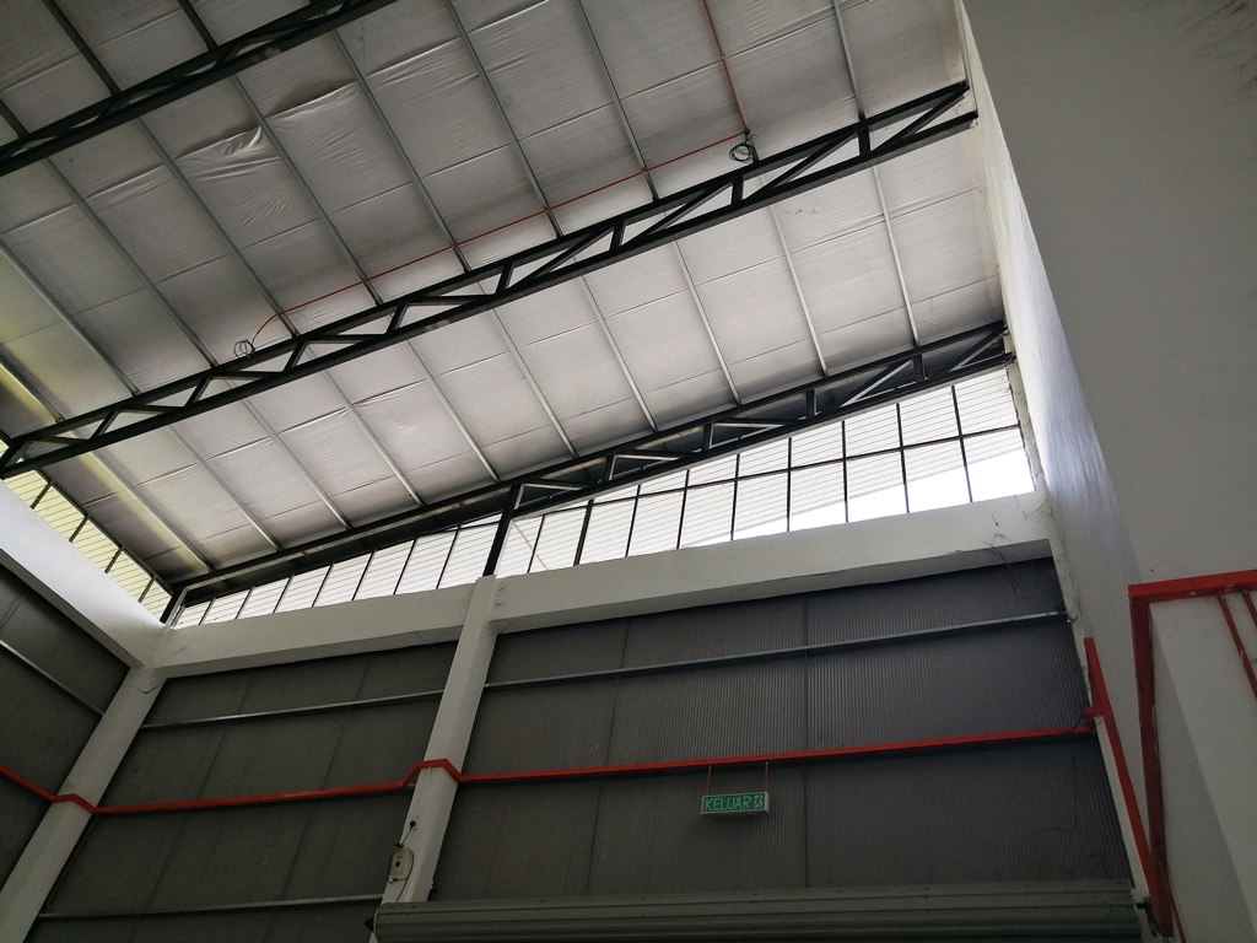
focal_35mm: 27
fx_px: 980
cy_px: 472
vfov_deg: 51.4
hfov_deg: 65.3
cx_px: 628
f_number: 1.8
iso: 64
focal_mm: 3.88
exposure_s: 1/50
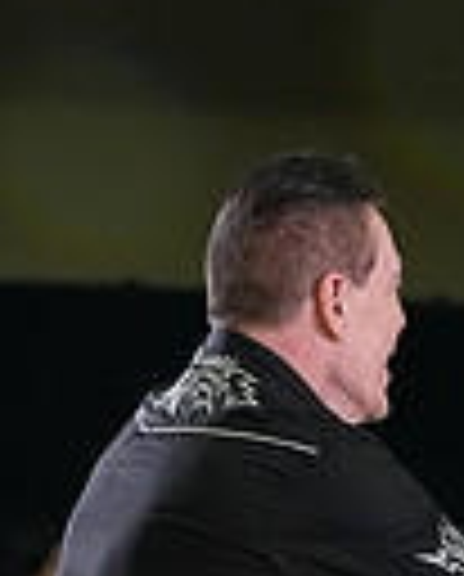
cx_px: 646
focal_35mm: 729
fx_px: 12469
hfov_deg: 2.1
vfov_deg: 2.6
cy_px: 990
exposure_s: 1/320
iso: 6400
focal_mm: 172
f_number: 5.6
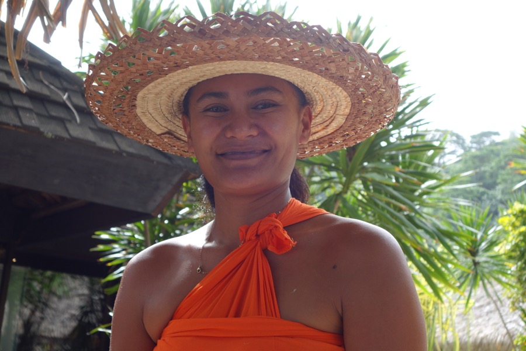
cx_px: 263
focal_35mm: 54
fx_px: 789
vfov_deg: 25.1
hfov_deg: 36.9
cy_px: 176
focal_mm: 20.19
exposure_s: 1/200
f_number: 4
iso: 125
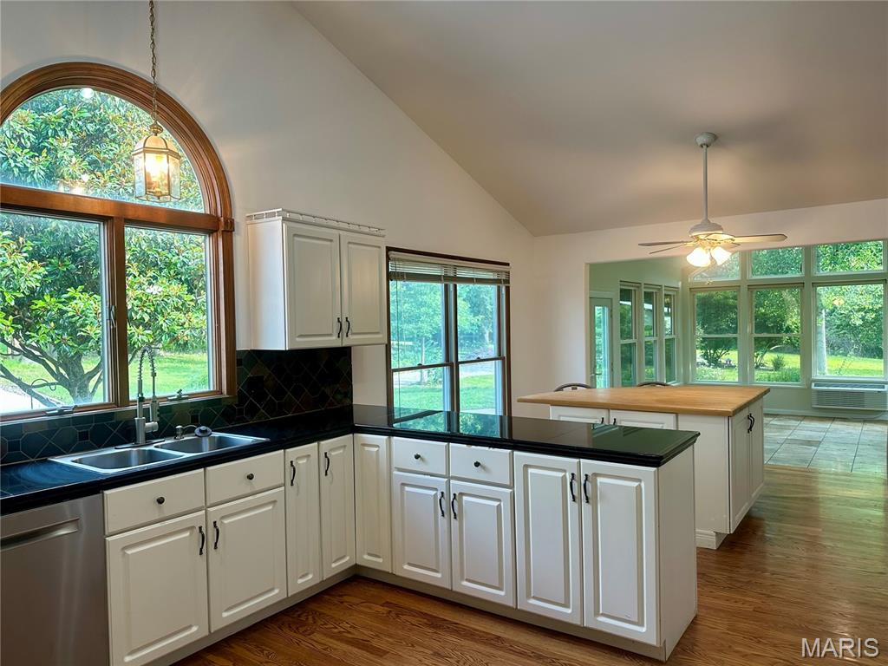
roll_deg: +1.3
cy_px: 333
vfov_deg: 56.8
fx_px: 616
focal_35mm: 24
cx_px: 444
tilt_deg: -1.5
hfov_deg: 71.6
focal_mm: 6.86
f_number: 1.78
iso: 100
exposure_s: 1/120
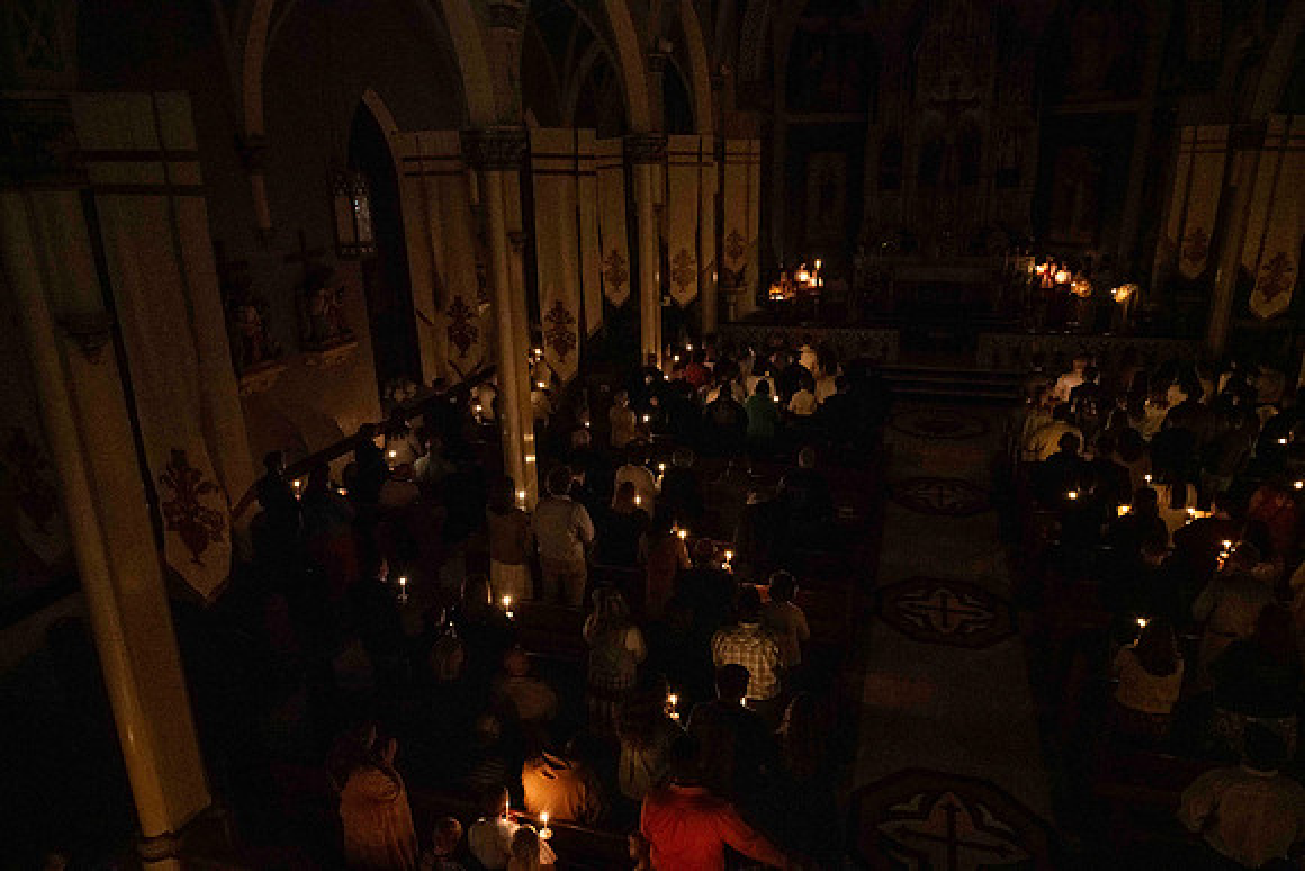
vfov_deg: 53.2
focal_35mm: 24
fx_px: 870
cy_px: 436
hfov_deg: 73.7
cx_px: 652
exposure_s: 1/40
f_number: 6.3
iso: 8000
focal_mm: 24
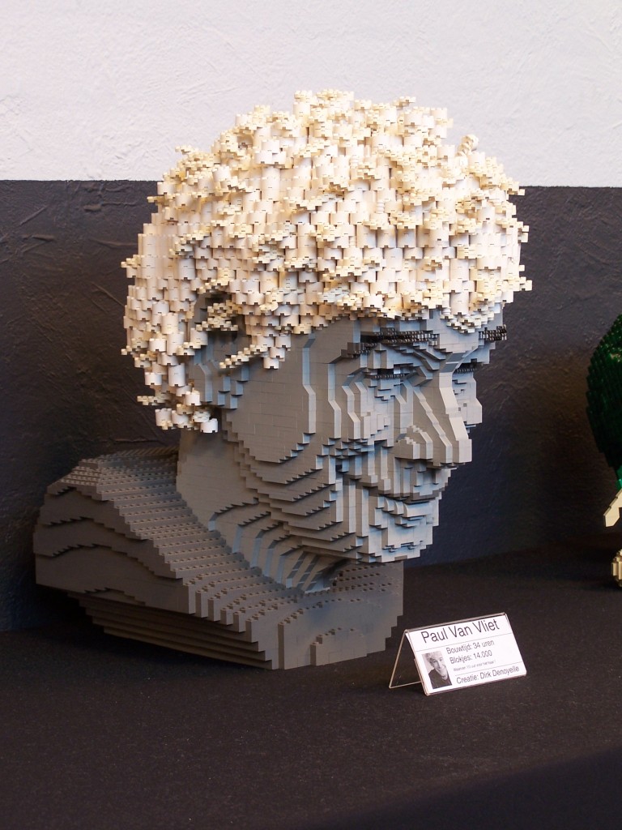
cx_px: 311
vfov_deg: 20.9
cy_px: 415
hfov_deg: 15.7
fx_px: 2252
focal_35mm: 94
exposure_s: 1/2
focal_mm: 15.6
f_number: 3.2
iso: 80
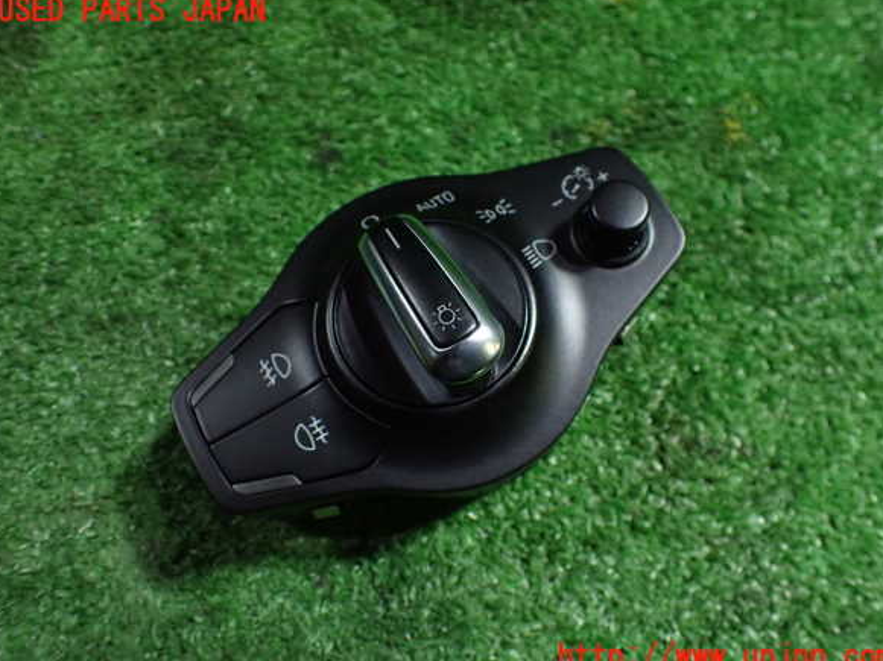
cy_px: 334
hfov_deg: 58.4
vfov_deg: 45.4
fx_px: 790
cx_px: 445
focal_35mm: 31
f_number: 2.3
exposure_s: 1/100
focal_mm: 5.4
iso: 800
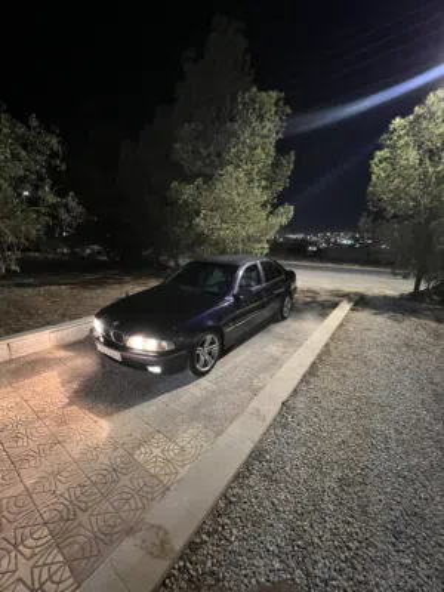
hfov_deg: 89.9
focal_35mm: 13
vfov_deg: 106.2
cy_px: 296
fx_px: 222
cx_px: 222
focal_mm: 1.57
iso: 1000
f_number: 1.8
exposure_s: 1/25
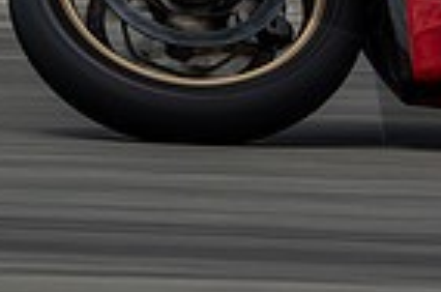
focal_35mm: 1721
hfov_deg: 1.2
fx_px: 21035
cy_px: -238
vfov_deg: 0.8
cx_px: 432
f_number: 6.4
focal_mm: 280
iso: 160
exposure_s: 1/250
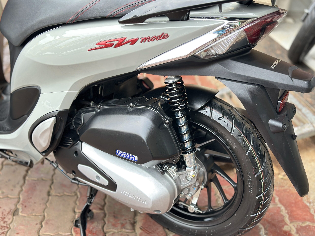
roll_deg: -4.8
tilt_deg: -28.2
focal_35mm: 48
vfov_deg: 30.3
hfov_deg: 39.7
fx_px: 437
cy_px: 118
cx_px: 158
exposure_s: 1/315
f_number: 1.78
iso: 80
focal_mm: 6.86
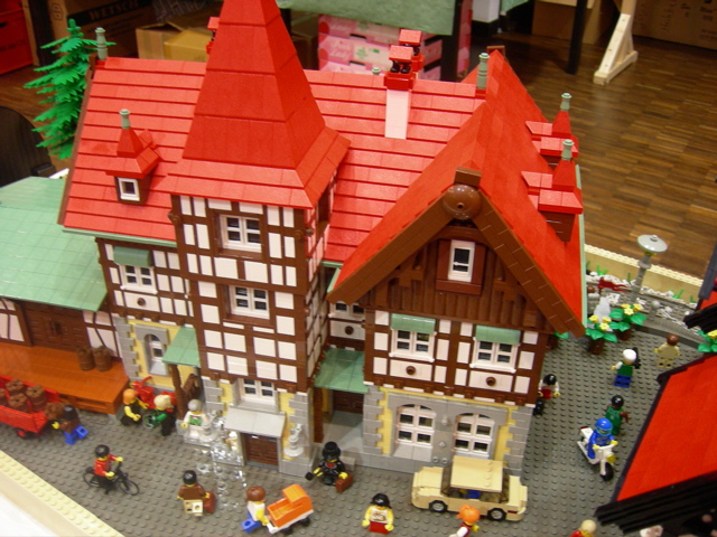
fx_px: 746
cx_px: 358
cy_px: 268
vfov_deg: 39.7
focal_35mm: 36
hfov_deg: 51.4
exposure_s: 1/4.2
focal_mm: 7.5
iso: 199
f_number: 2.7
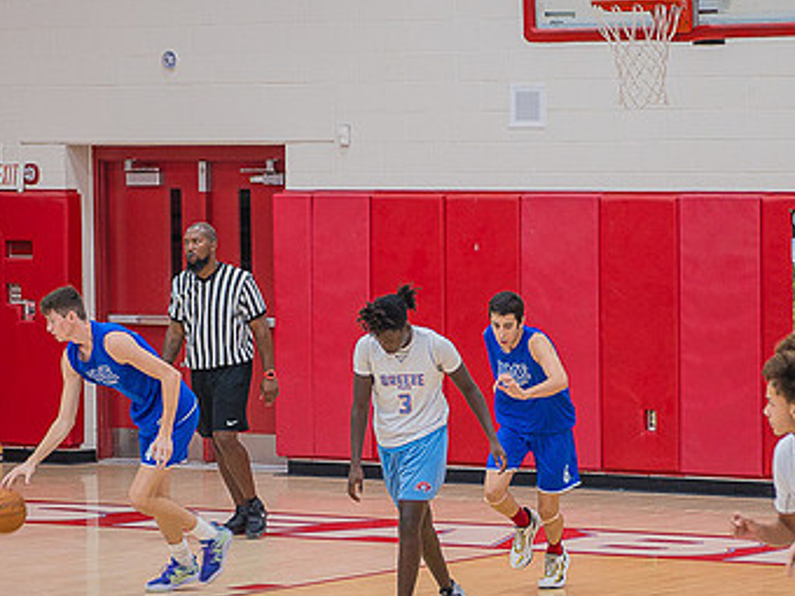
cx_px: 447
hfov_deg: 9.9
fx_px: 4570
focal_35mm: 199
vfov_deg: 7.5
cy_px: 404
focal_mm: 112
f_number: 4.8
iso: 1000
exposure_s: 1/250
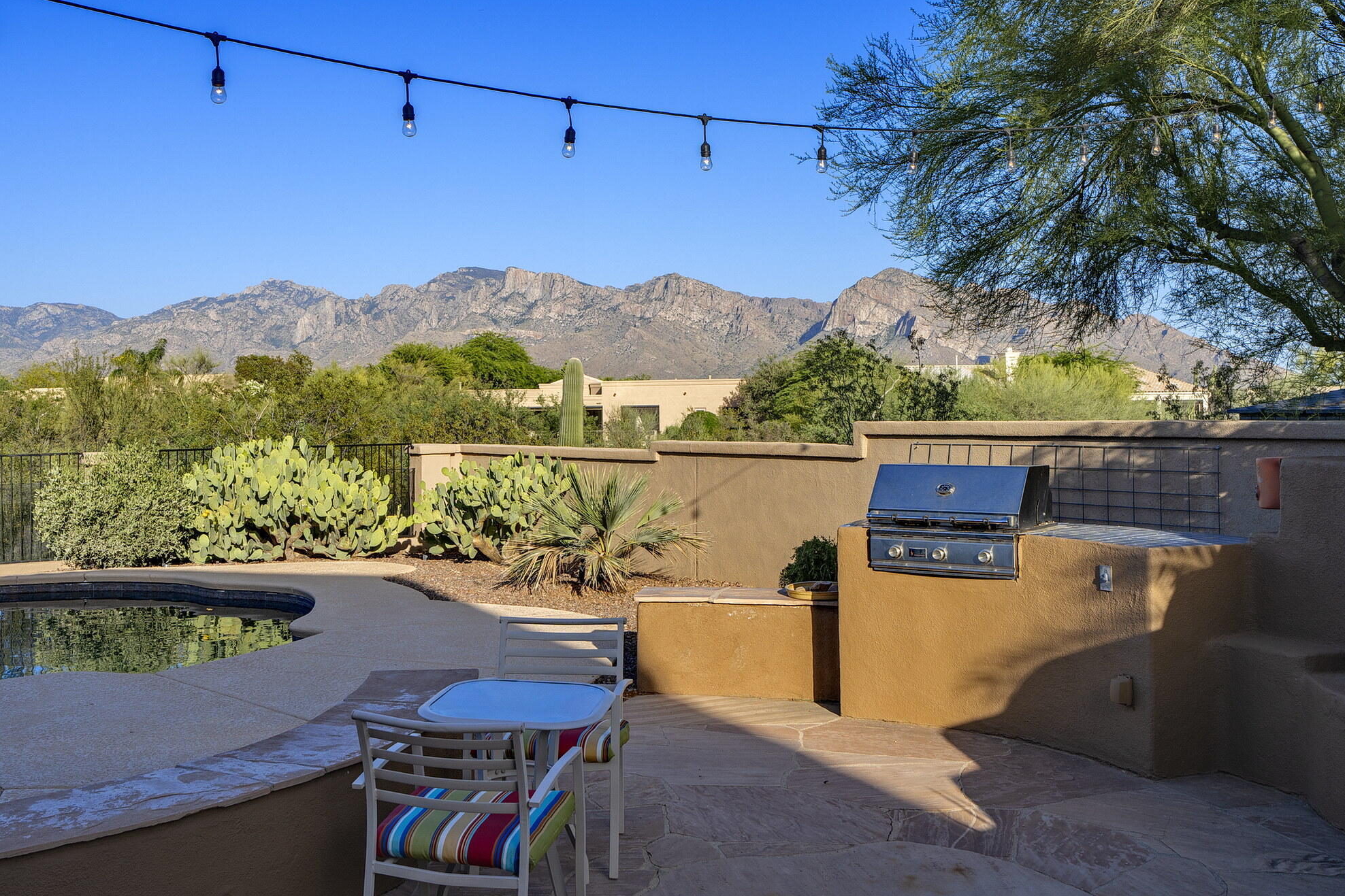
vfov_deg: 38.9
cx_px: 593
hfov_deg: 55.7
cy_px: 448
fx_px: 1270
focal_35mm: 34
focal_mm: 24
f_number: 9
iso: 100
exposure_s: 1/125
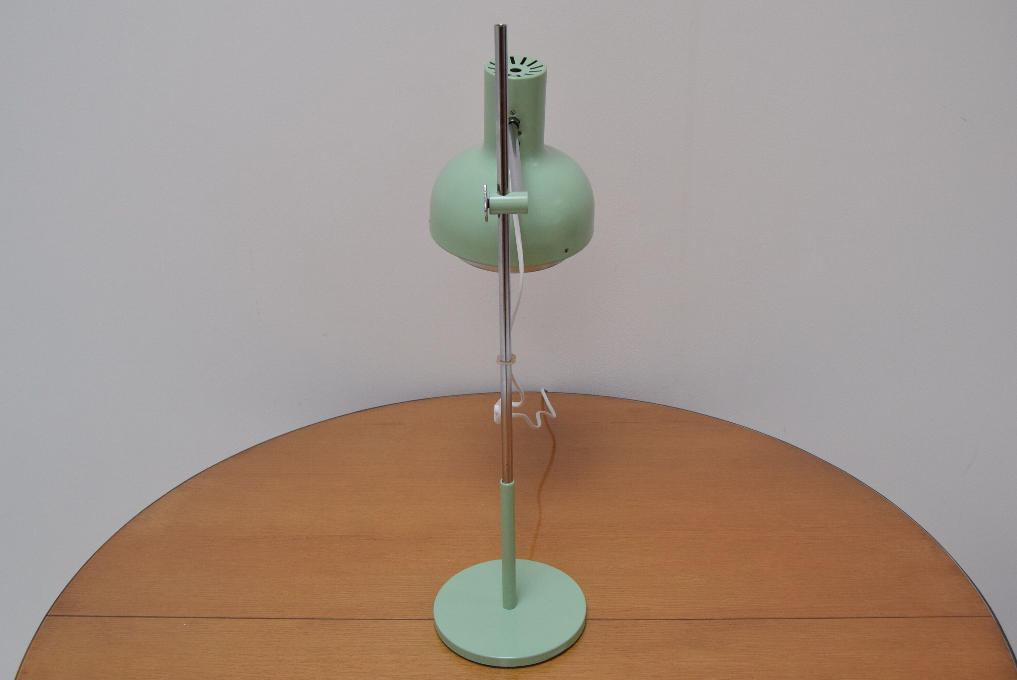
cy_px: 340
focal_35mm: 36
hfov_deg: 53.1
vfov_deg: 36.9
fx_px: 1018
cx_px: 508
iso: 1600
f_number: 6.3
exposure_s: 1/160
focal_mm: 24
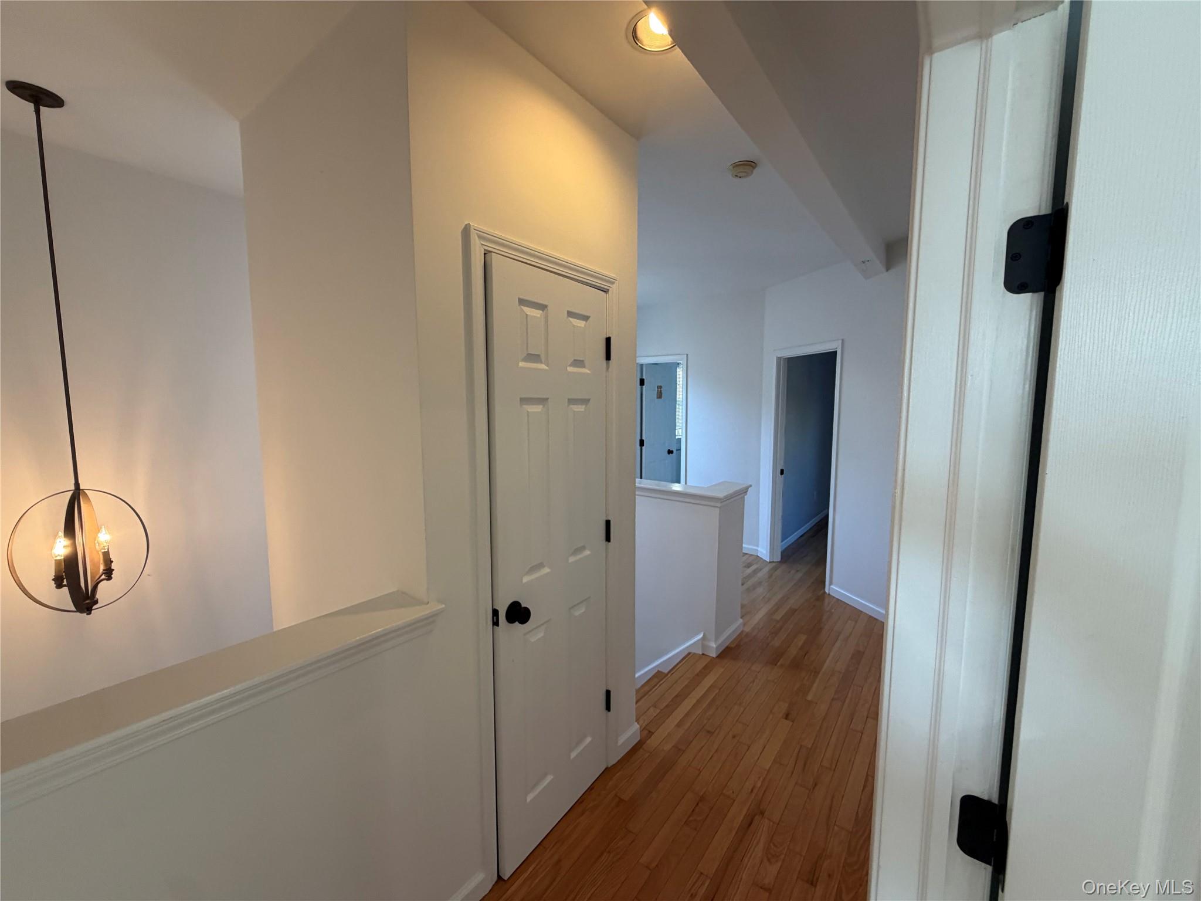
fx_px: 486
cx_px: 600
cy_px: 450
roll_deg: -0.2
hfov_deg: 102.1
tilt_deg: -4.5
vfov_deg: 85.7
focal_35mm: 14
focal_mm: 2.22
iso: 200
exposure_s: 1/120
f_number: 2.2
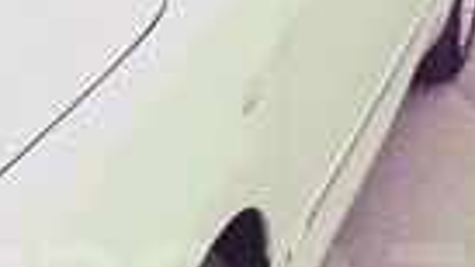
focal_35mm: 114
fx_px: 1436
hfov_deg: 18.6
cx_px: 111
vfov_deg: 10.5
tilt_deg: -30.2
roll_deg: -1.5
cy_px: 295
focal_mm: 4.15
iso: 32
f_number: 2.2
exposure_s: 1/201
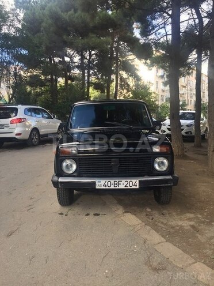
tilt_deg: -6.0
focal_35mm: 29
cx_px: 107
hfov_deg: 48.2
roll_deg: +0.8
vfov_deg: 61.7
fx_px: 239
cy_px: 143
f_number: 2.2
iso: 32
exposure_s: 1/172
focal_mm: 4.15
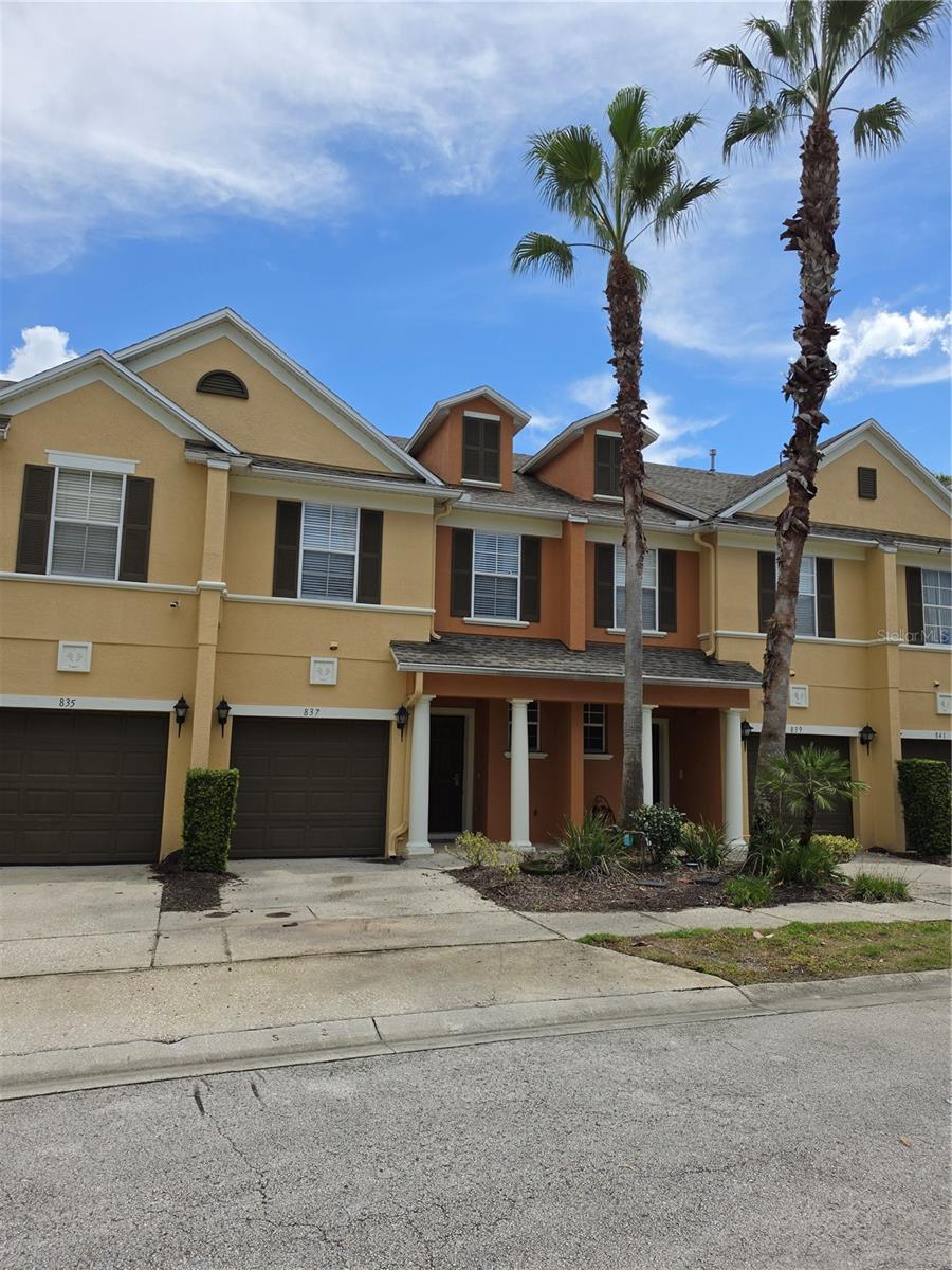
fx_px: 843
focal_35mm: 23
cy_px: 635
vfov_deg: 73.9
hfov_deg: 58.9
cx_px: 476
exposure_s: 1/7939
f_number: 1.4
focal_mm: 6.5
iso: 50
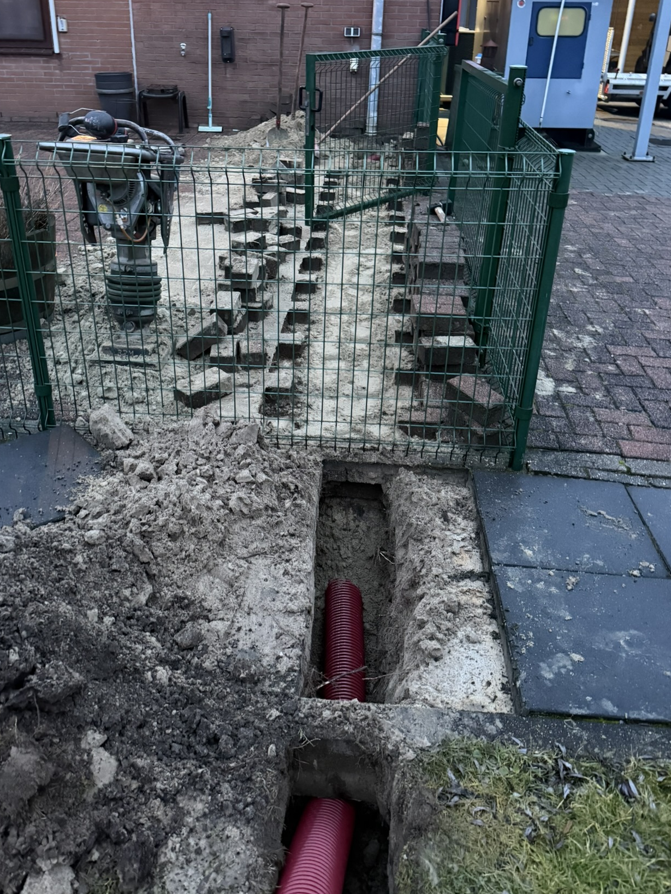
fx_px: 775
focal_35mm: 30
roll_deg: -0.7
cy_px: 378
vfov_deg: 59.7
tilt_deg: -24.8
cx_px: 307
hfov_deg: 46.8
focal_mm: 6.76
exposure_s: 1/30
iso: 1000
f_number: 1.78
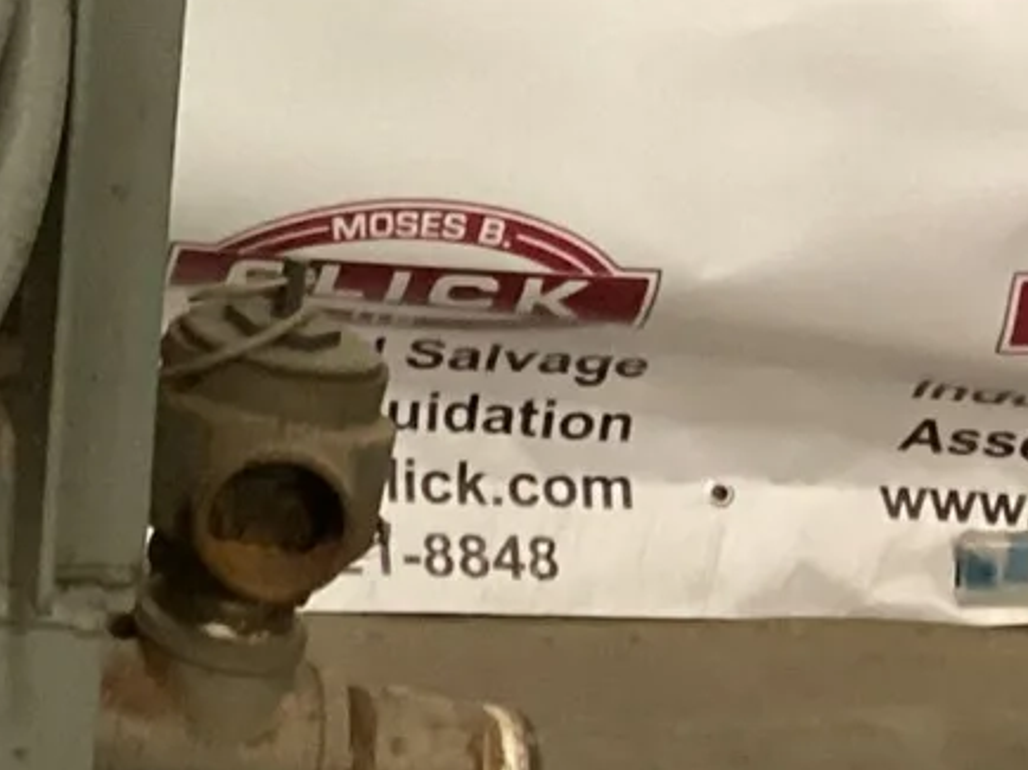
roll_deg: +0.8
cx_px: -834
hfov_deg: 12.6
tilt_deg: -16.3
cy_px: -97
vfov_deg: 10.2
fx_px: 4244
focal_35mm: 143
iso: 320
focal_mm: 3.3
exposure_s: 1/30
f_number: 2.4
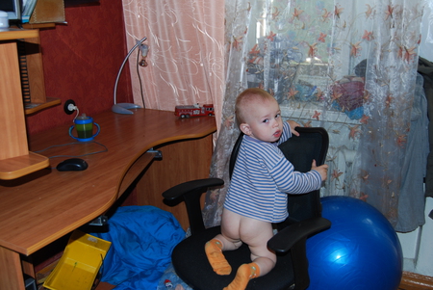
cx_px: 216
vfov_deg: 37.0
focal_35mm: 36
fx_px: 433
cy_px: 145
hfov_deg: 53.1
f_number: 4
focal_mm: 24
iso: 200
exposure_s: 1/60
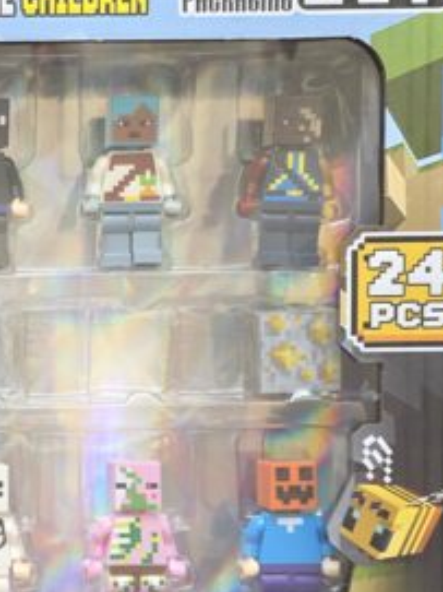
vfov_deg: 28.4
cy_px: 393
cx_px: -92
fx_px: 1161
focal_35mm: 68
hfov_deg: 20.2
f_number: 1.7
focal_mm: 6.3
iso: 200
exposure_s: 1/180
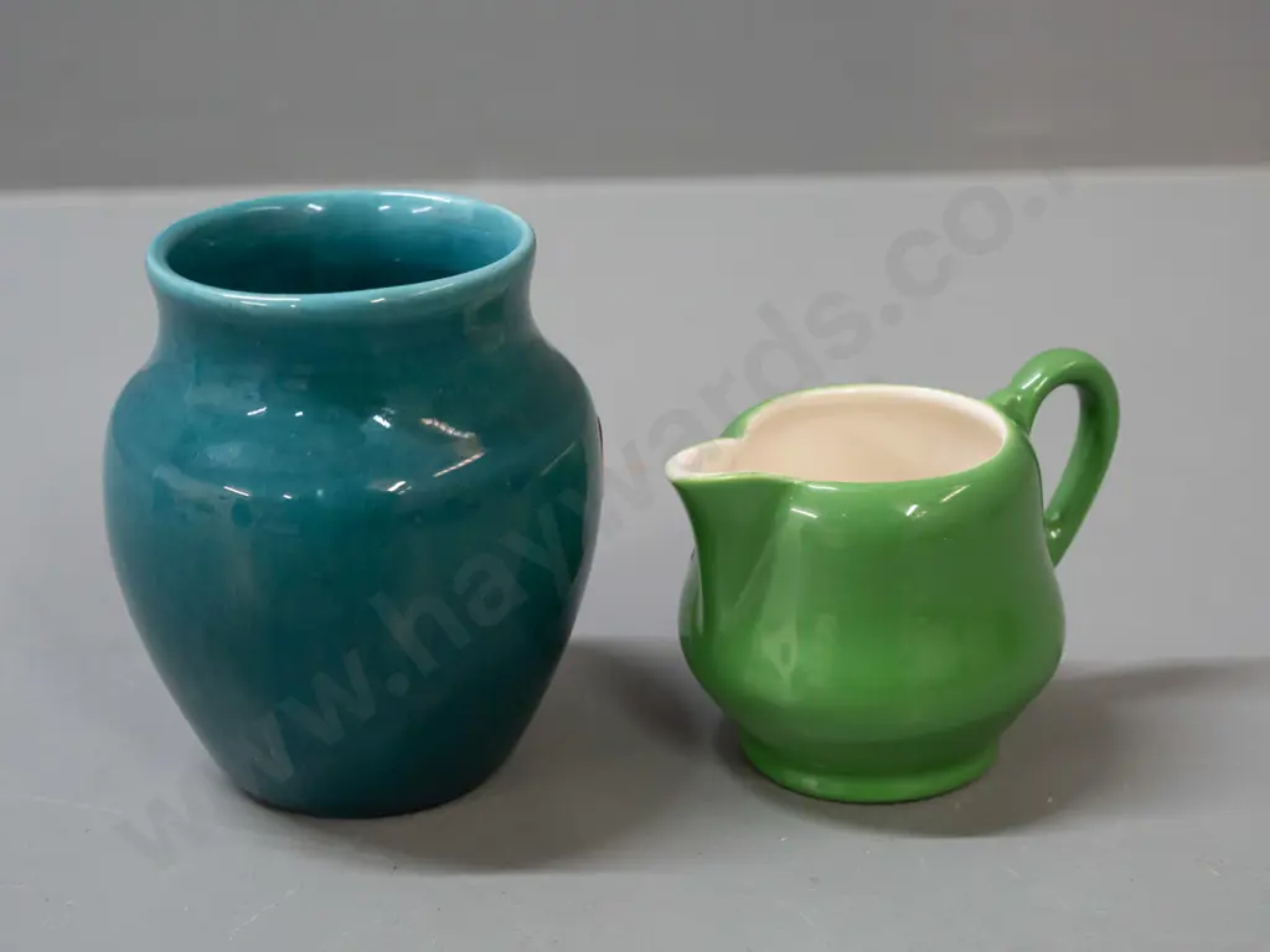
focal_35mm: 70
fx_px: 2568
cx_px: 635
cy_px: 476
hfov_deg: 27.8
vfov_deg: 21.0
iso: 3200
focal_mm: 35
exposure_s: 1/100
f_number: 5.6
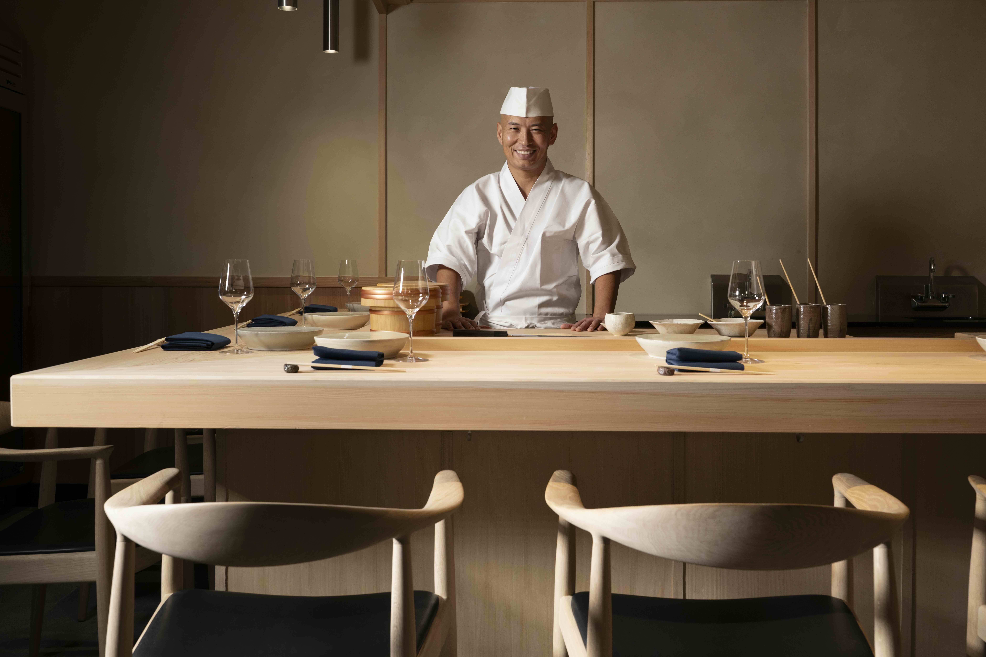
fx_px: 945
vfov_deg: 38.4
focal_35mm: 34
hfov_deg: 55.1
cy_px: 328
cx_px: 493
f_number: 6.3
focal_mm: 34.5
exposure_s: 1/60
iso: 800
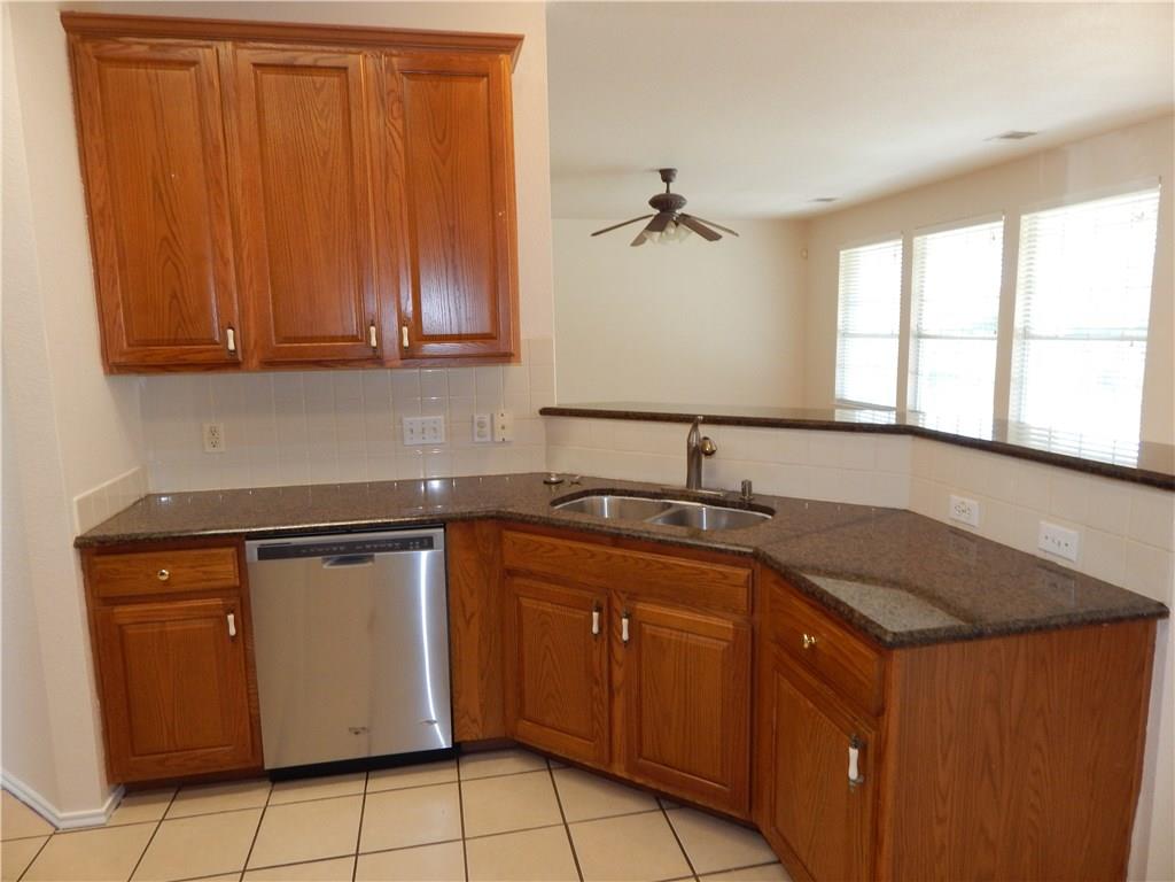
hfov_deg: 76.4
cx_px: 588
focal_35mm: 22
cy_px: 441
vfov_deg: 61.1
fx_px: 747
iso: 200
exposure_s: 1/30
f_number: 3
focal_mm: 4
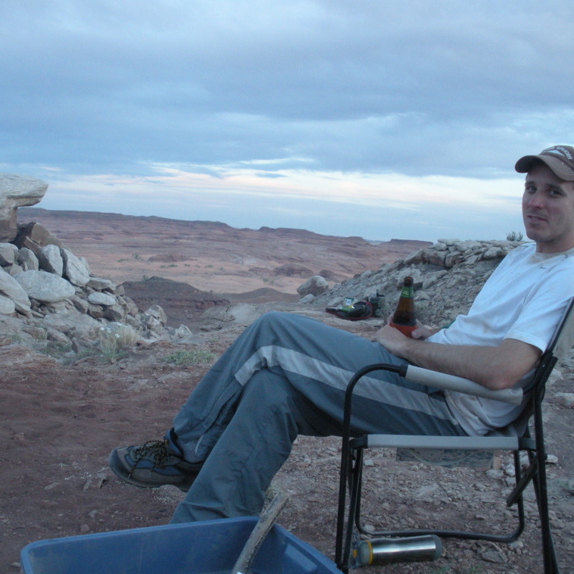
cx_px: 285
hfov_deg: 39.2
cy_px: 289
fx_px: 807
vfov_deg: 39.2
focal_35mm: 43
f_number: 3.5
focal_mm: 6.3
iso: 284
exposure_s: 1/62.4
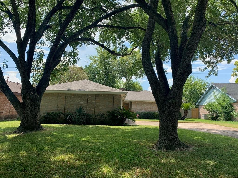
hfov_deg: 67.3
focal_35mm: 26
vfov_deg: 53.1
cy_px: 89
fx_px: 179
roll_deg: -2.0
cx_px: 119
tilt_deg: +6.0
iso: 25
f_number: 1.8
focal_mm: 4.25
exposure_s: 1/887
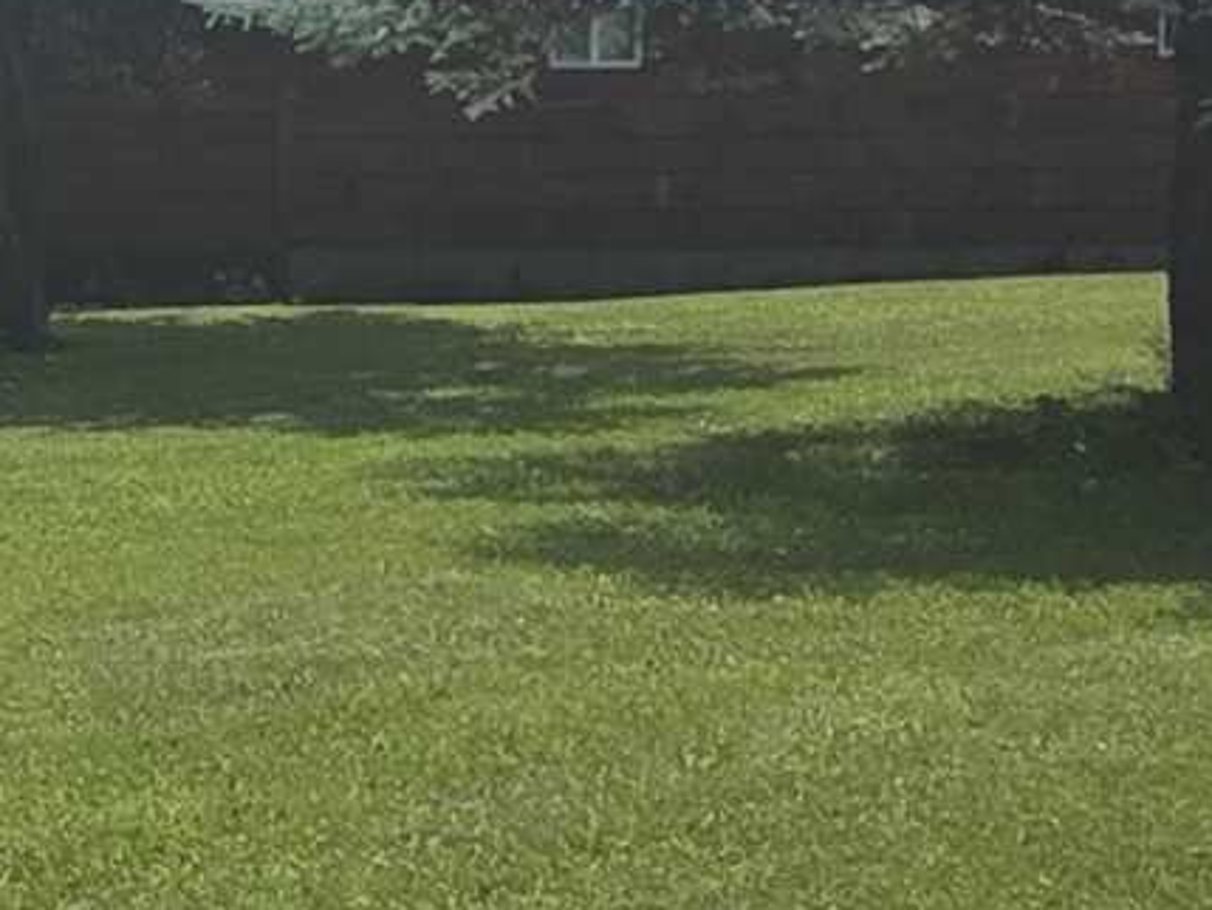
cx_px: -927
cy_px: 189
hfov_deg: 17.4
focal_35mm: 93
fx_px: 3257
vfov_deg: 15.8
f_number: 1.9
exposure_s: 1/2579
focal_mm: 2.2
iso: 40
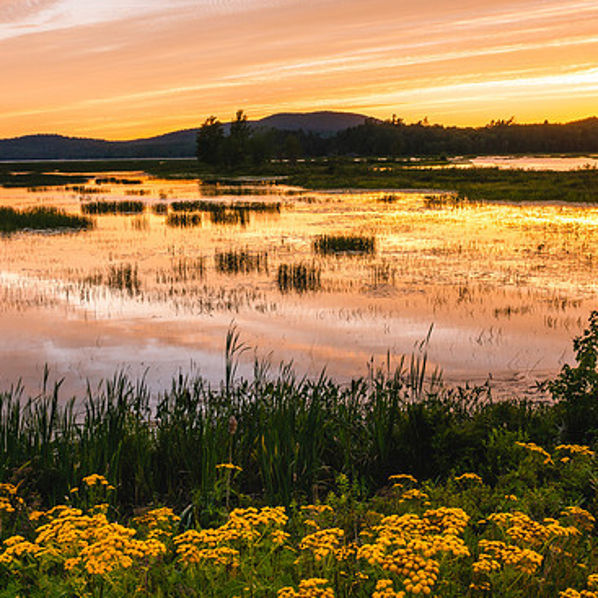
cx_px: 329
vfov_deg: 34.7
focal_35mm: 49
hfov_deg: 34.6
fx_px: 958
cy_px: 310
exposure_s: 1/13
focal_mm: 24
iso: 100
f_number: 14
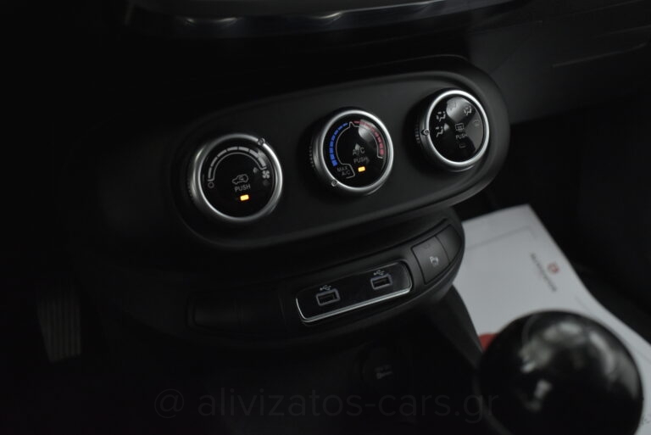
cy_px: 218
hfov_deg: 53.1
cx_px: 326
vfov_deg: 36.9
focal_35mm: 36
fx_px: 651
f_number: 3.8
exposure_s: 1/125
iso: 1600
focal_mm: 24
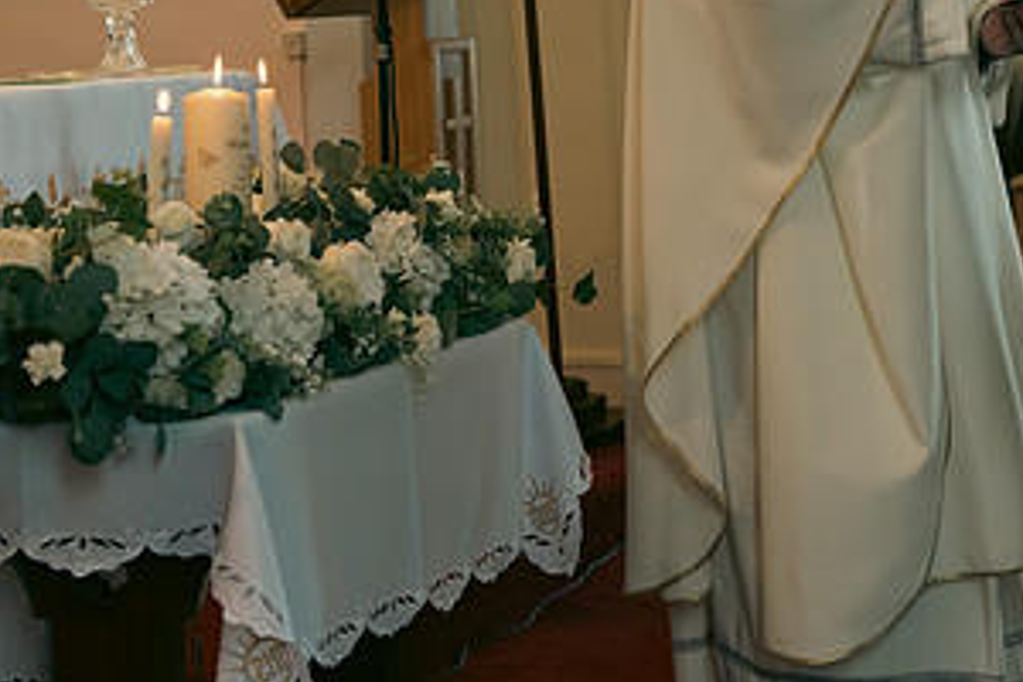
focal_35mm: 85
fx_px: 2415
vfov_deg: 15.9
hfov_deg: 23.3
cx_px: 924
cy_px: 97
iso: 1250
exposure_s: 1/200
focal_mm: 44
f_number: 3.5
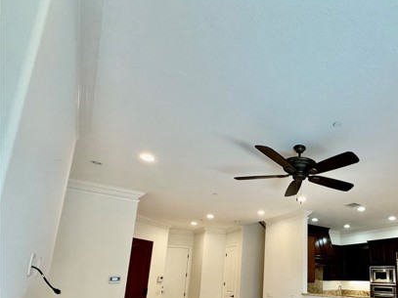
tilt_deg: +10.8
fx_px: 253
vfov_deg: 57.7
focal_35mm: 22
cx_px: 312
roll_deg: +0.4
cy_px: 226
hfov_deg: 69.8
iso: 200
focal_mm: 2.22
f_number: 2.2
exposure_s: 1/120
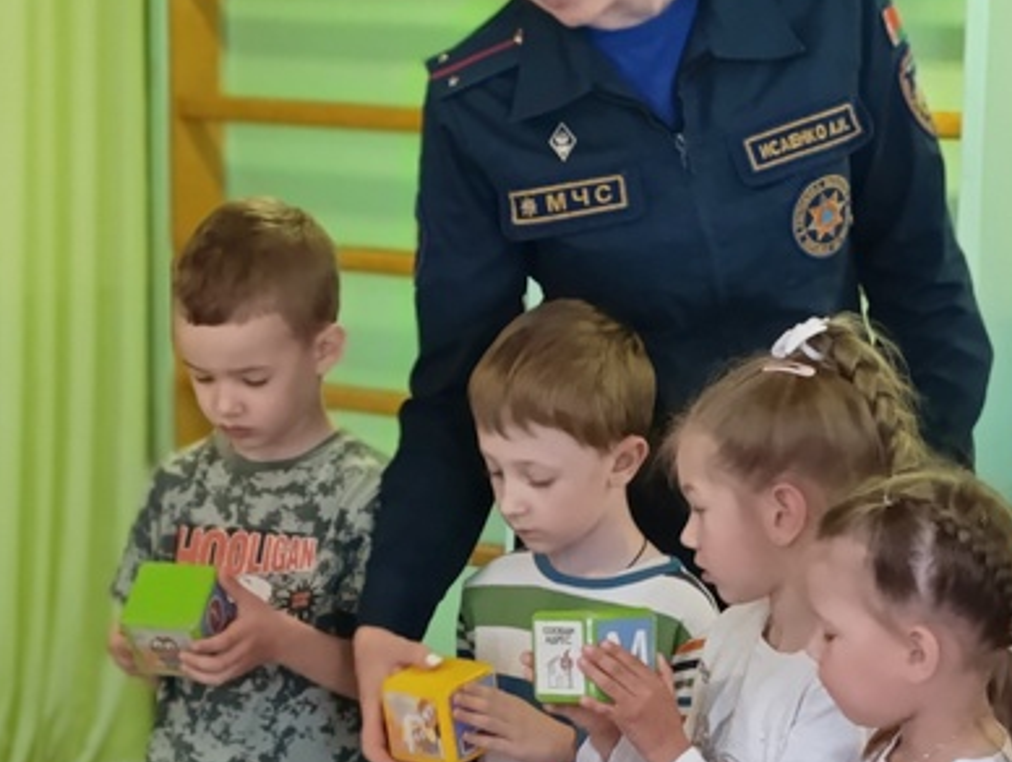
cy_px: 592
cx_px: 363
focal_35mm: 121
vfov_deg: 12.2
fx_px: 3542
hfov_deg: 16.2
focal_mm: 6.14
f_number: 1.6
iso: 640
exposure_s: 1/60
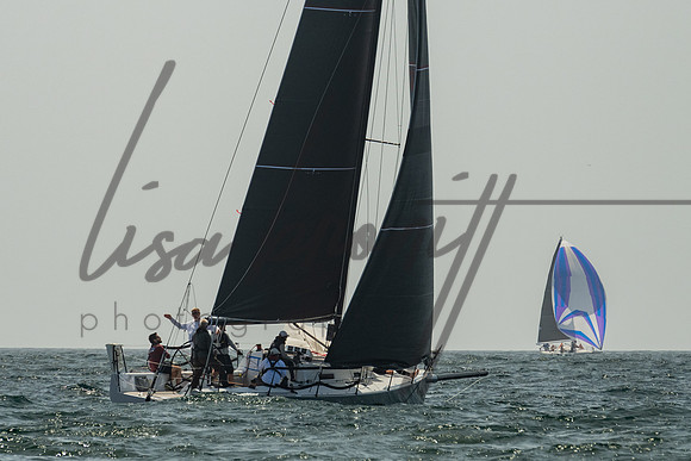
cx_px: 311
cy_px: 154
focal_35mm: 477
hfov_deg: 4.3
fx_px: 9159
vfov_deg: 2.9
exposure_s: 1/800
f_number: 6.3
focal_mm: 200
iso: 320
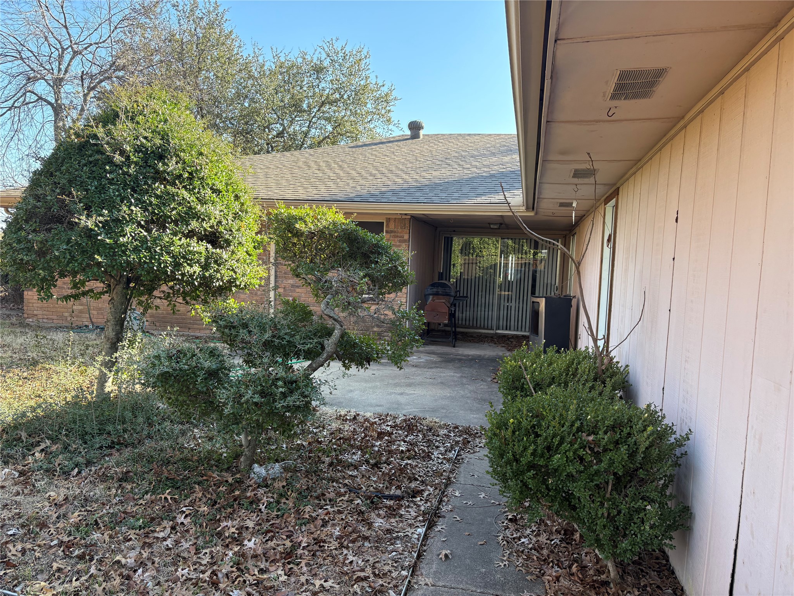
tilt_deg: -3.2
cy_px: 298
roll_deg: -1.1
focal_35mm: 26
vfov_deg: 53.1
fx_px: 596
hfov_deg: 67.3
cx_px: 397
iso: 50
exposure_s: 1/392
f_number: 1.6
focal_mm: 5.96
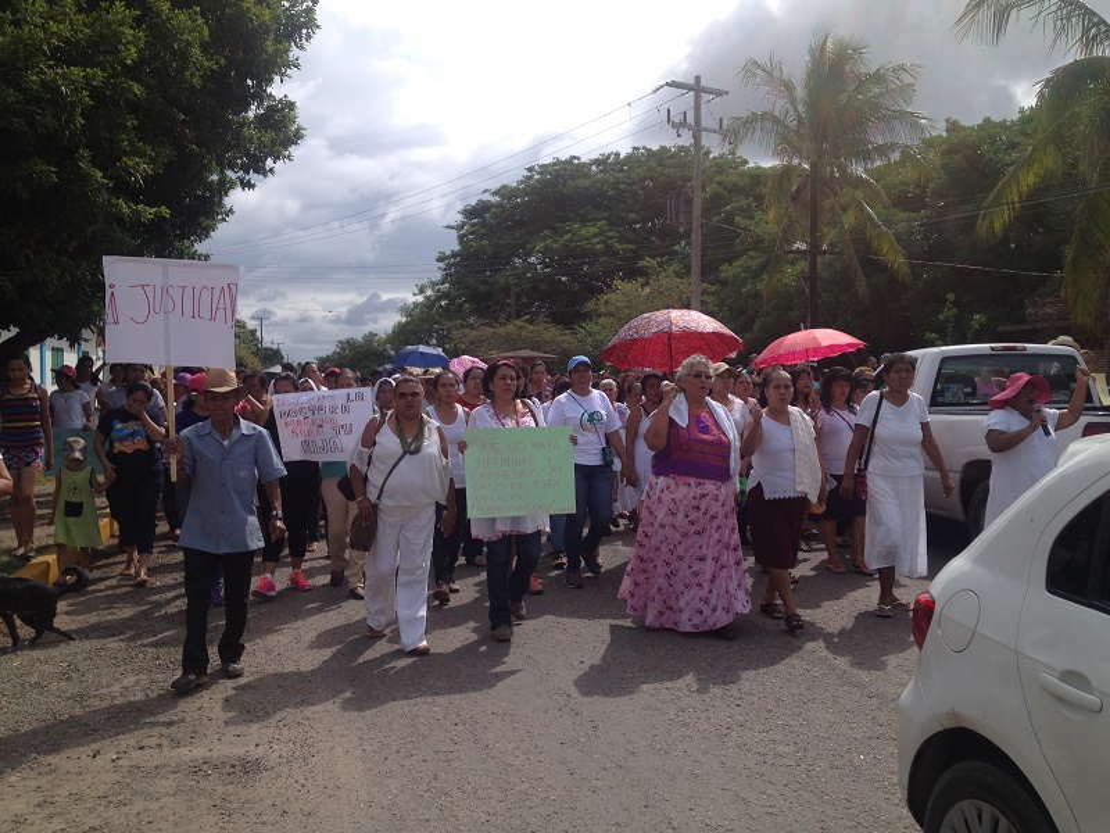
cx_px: 555
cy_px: 416
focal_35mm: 35
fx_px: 1122
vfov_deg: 40.7
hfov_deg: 52.6
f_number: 2.4
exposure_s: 1/2513
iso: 50
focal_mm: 4.28
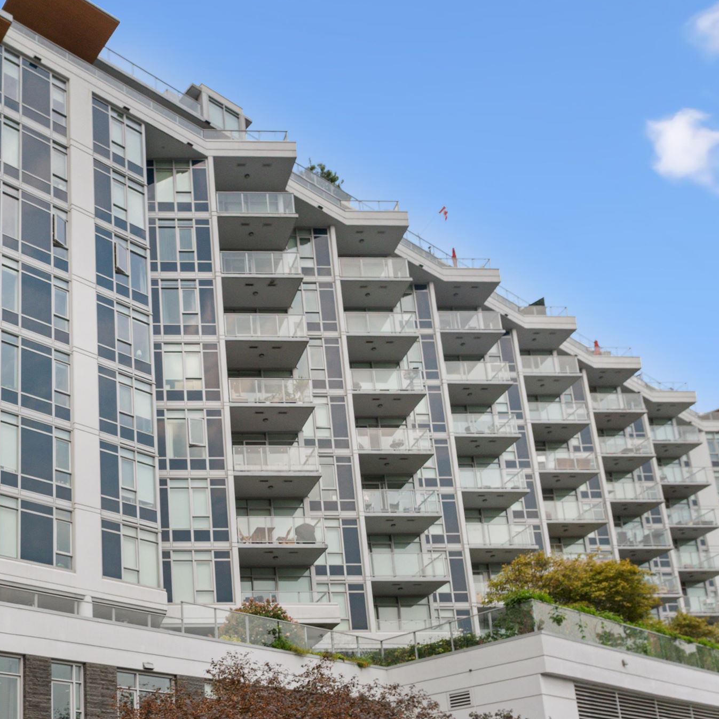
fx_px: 751
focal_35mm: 32
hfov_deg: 47.5
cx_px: 115
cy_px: 532
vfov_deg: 49.3
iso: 320
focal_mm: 11
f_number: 5.6
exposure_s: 1/160
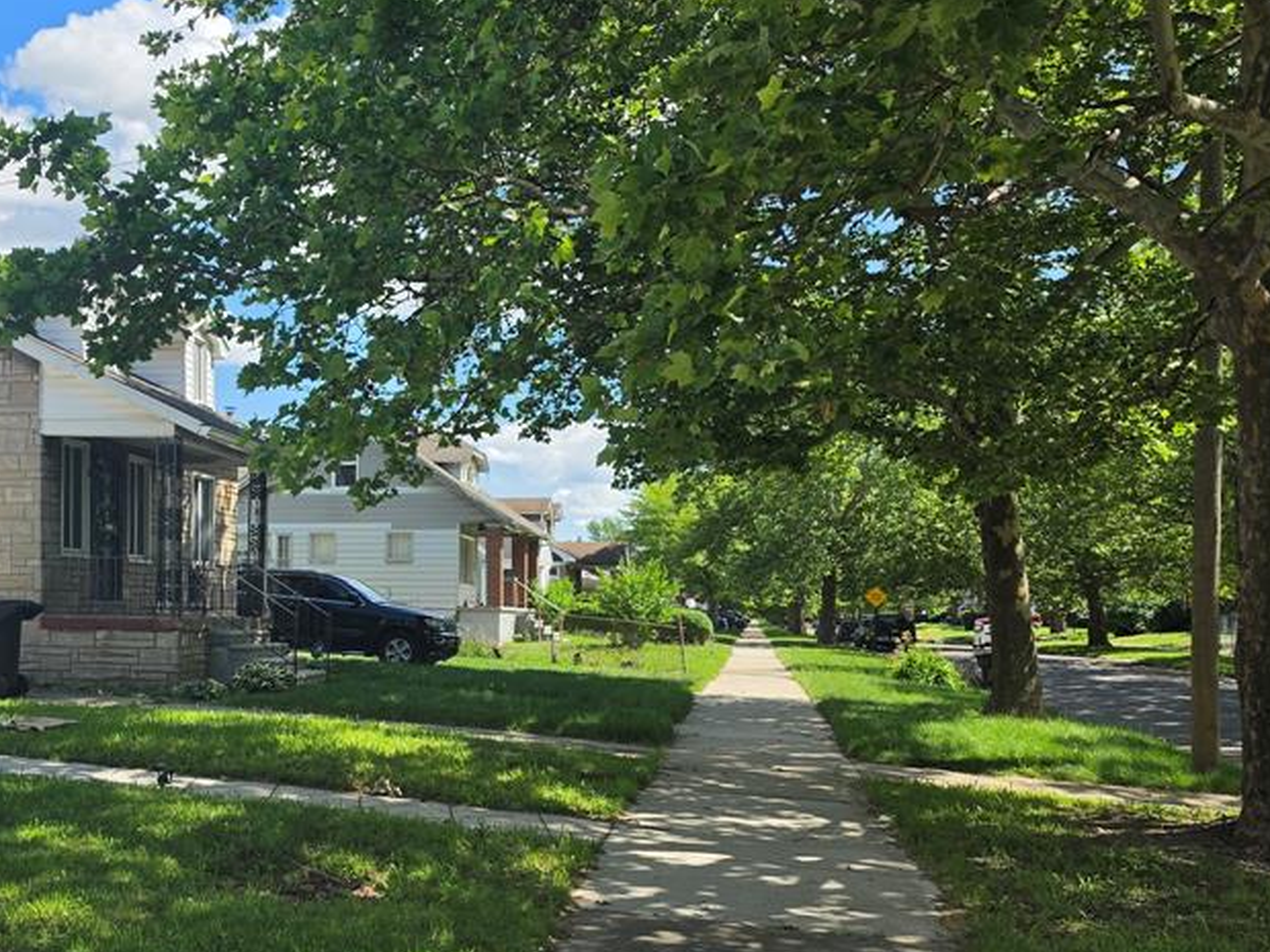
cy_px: 608
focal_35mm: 38
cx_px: 375
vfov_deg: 37.4
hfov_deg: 47.8
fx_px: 1394
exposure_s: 1/5445
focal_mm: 6.5
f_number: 1.4
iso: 64
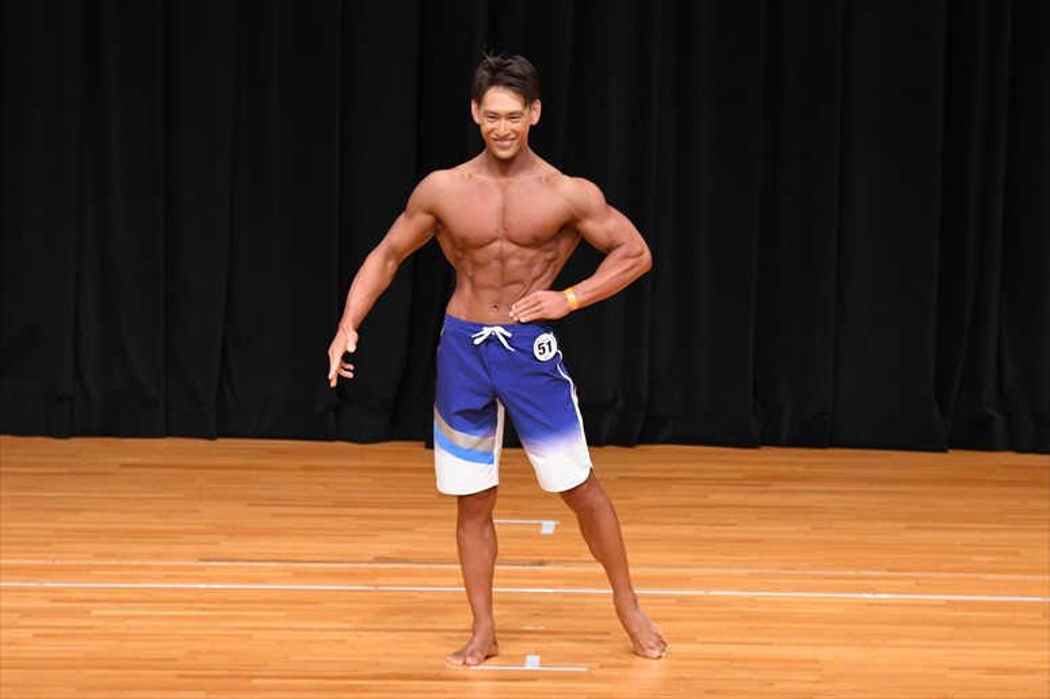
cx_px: 525
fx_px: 7871
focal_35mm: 270
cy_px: 350
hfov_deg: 7.6
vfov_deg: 5.1
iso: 4000
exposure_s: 1/400
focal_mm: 180
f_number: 5.6
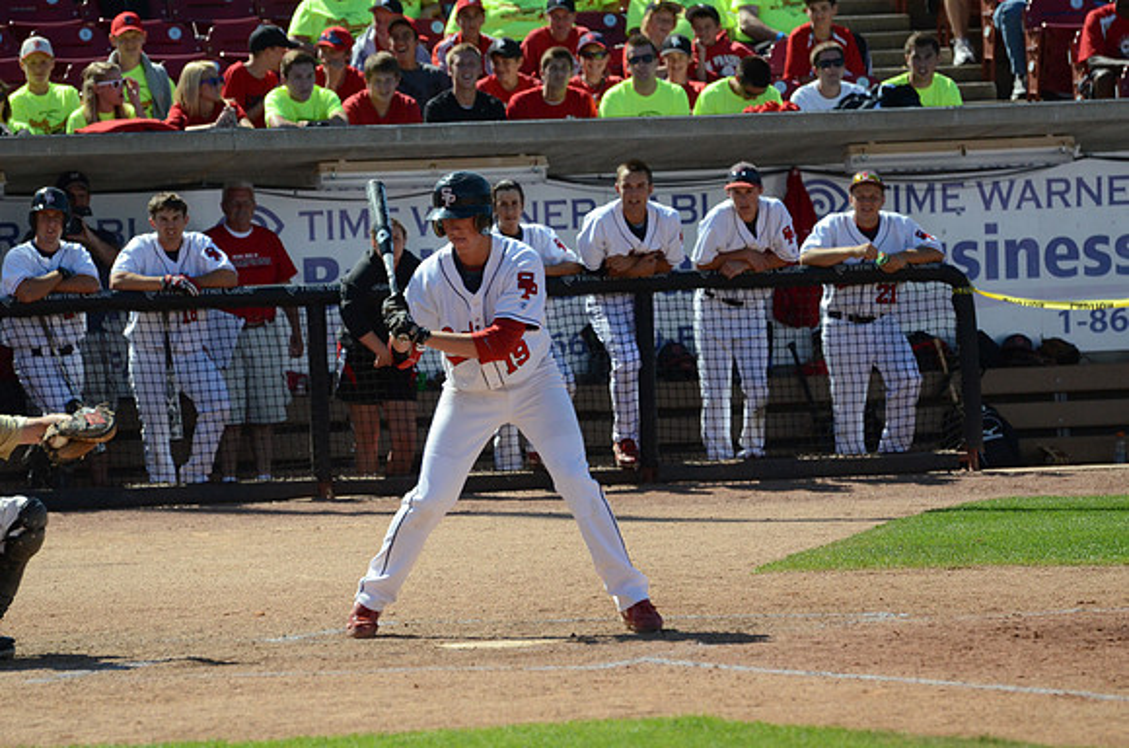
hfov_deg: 6.3
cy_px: 374
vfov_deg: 4.1
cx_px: 564
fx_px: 10326
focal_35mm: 330
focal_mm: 220
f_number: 5.3
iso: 1600
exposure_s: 1/8000
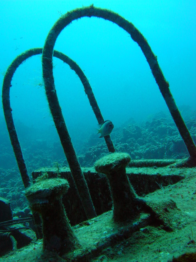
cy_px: 131
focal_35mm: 34
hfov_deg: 41.8
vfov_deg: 54.0
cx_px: 98
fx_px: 257
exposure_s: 1/107
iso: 50
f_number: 4.9
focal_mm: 5.7
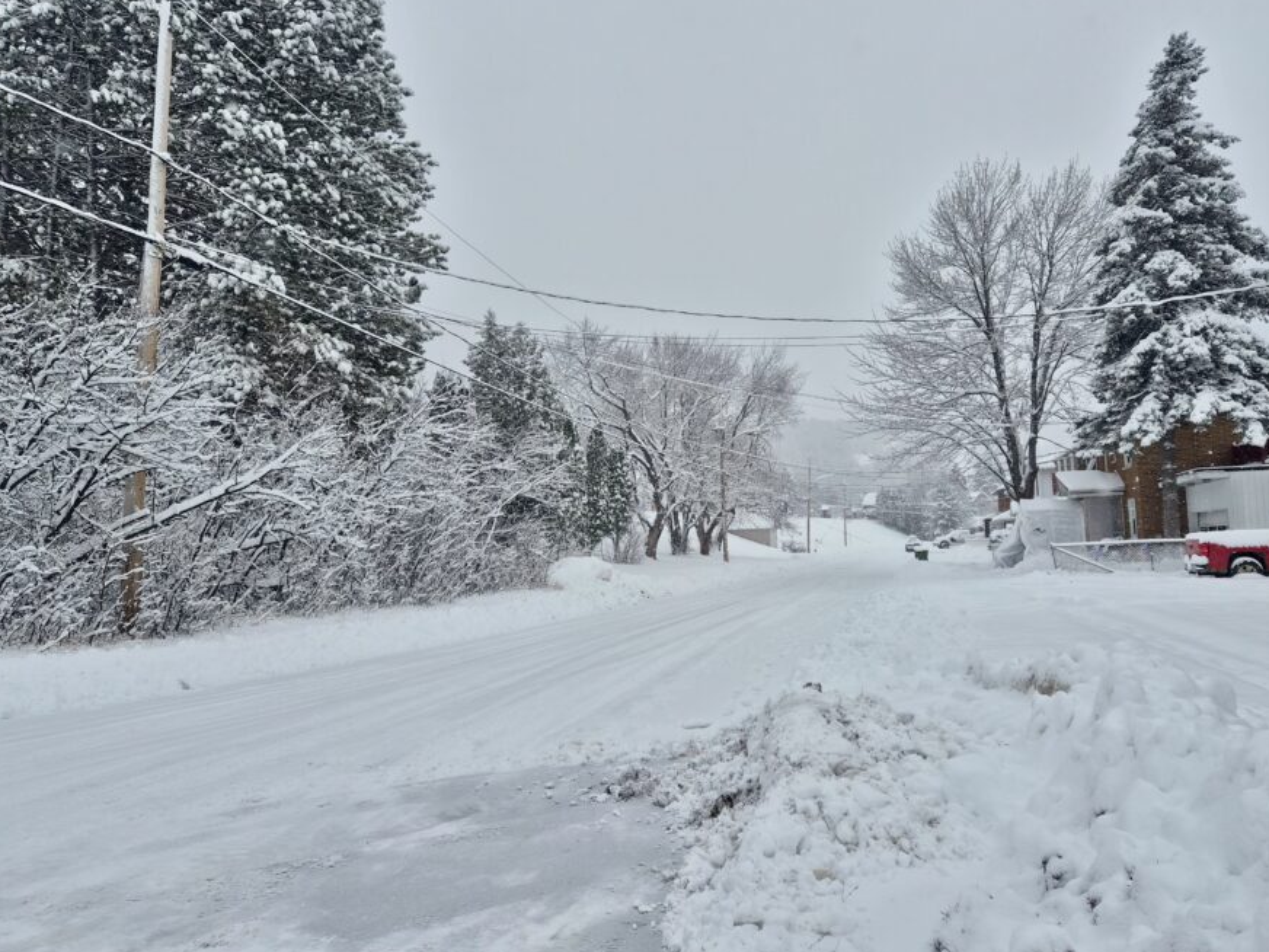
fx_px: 990
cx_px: 707
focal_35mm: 27
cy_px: 472
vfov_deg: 51.4
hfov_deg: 65.1
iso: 80
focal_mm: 5.4
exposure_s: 1/1592
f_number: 1.8
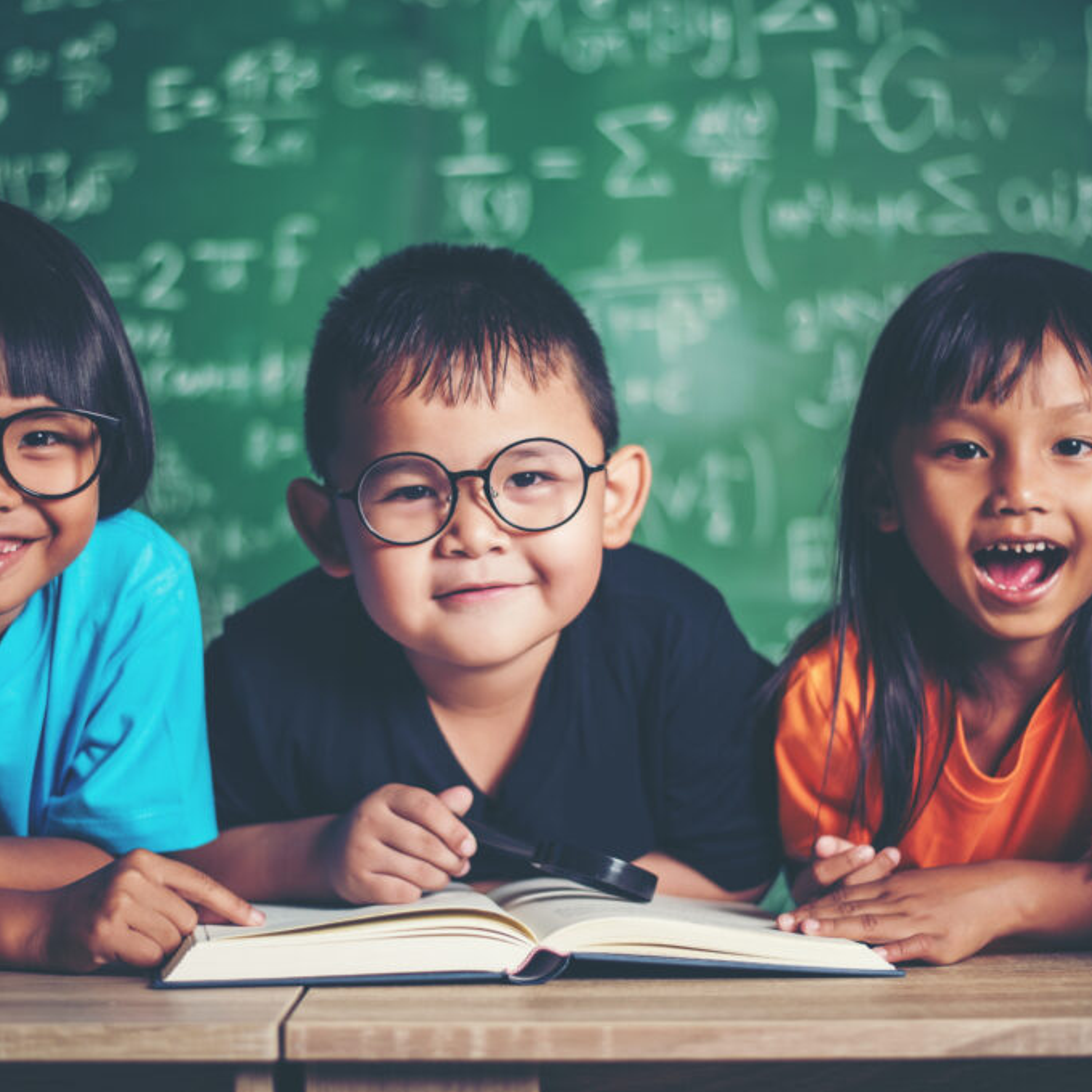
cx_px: 461
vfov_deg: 26.9
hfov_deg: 26.9
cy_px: 547
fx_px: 2284
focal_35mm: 64
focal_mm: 50
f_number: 1.8
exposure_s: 1/200
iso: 100
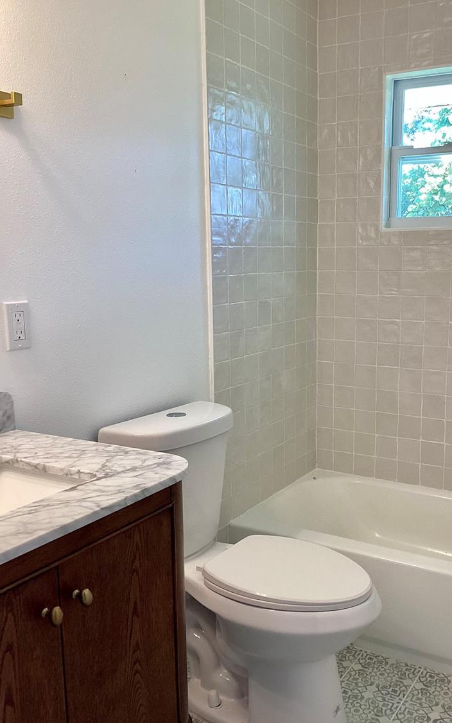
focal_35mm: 35
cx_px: 282
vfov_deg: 55.3
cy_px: 375
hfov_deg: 36.1
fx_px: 690
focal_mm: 3.3
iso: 80
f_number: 2.4
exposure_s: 1/120
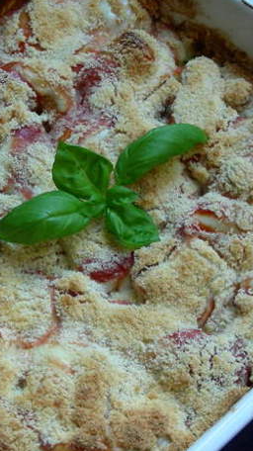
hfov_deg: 10.4
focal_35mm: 116
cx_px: 98
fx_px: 1386
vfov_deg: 18.5
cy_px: 224
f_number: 3.5
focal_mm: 13.2
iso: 50
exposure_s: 1/14
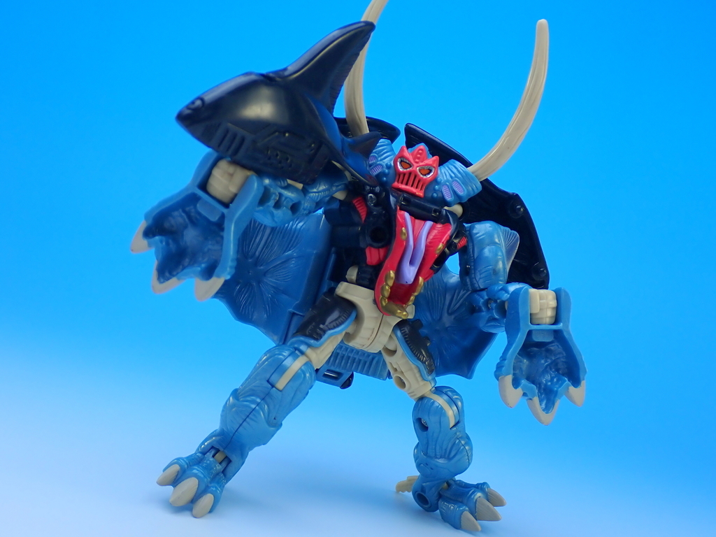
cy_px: 268
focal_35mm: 50
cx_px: 358
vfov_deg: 29.1
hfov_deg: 38.2
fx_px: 1034
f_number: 3.2
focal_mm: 9.01
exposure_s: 1/50
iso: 100
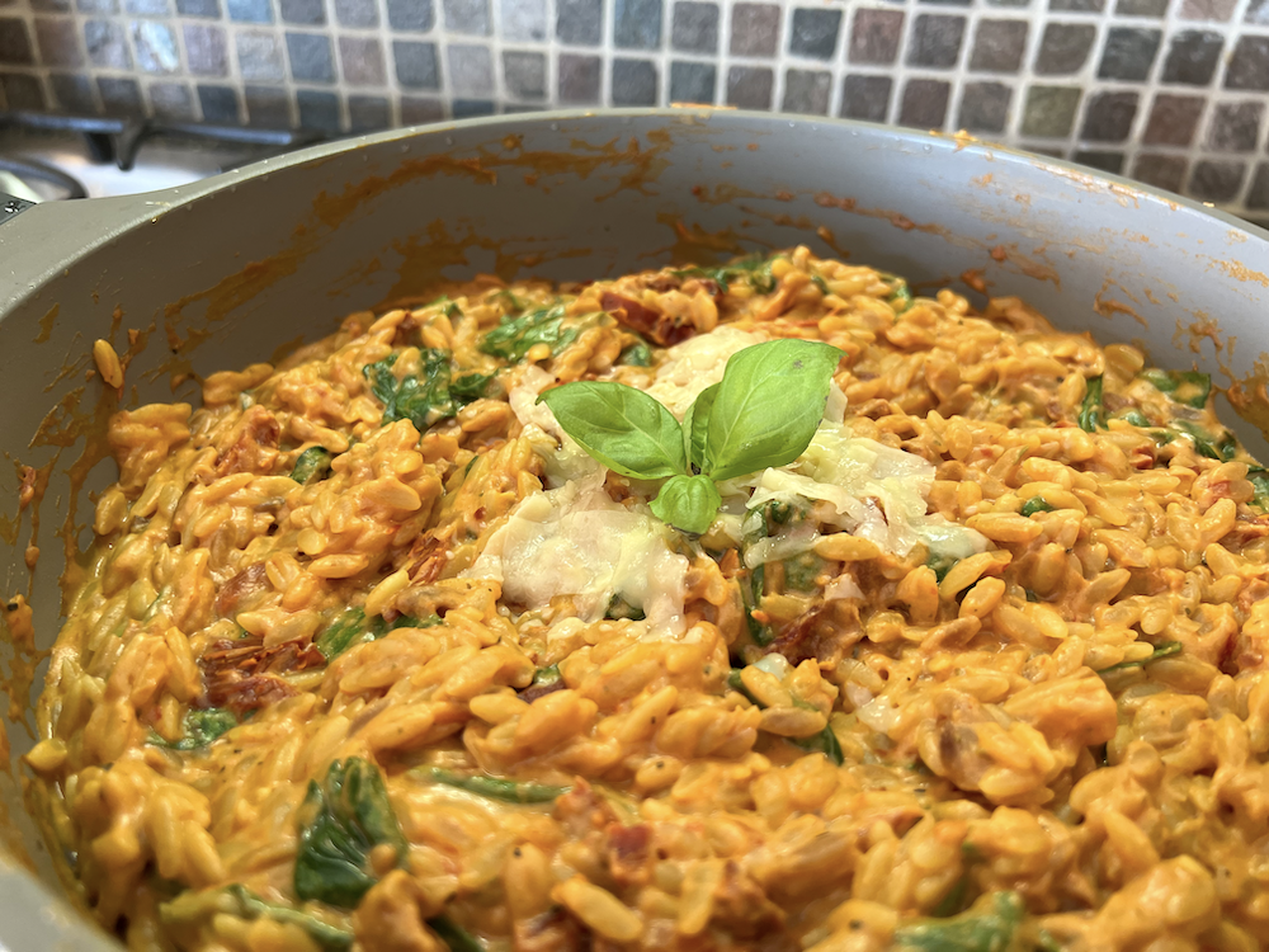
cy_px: 476
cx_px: 634
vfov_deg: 53.1
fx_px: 953
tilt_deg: -35.8
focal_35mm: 26
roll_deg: -1.7
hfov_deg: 67.3
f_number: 1.5
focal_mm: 5.7
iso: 160
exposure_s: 1/60
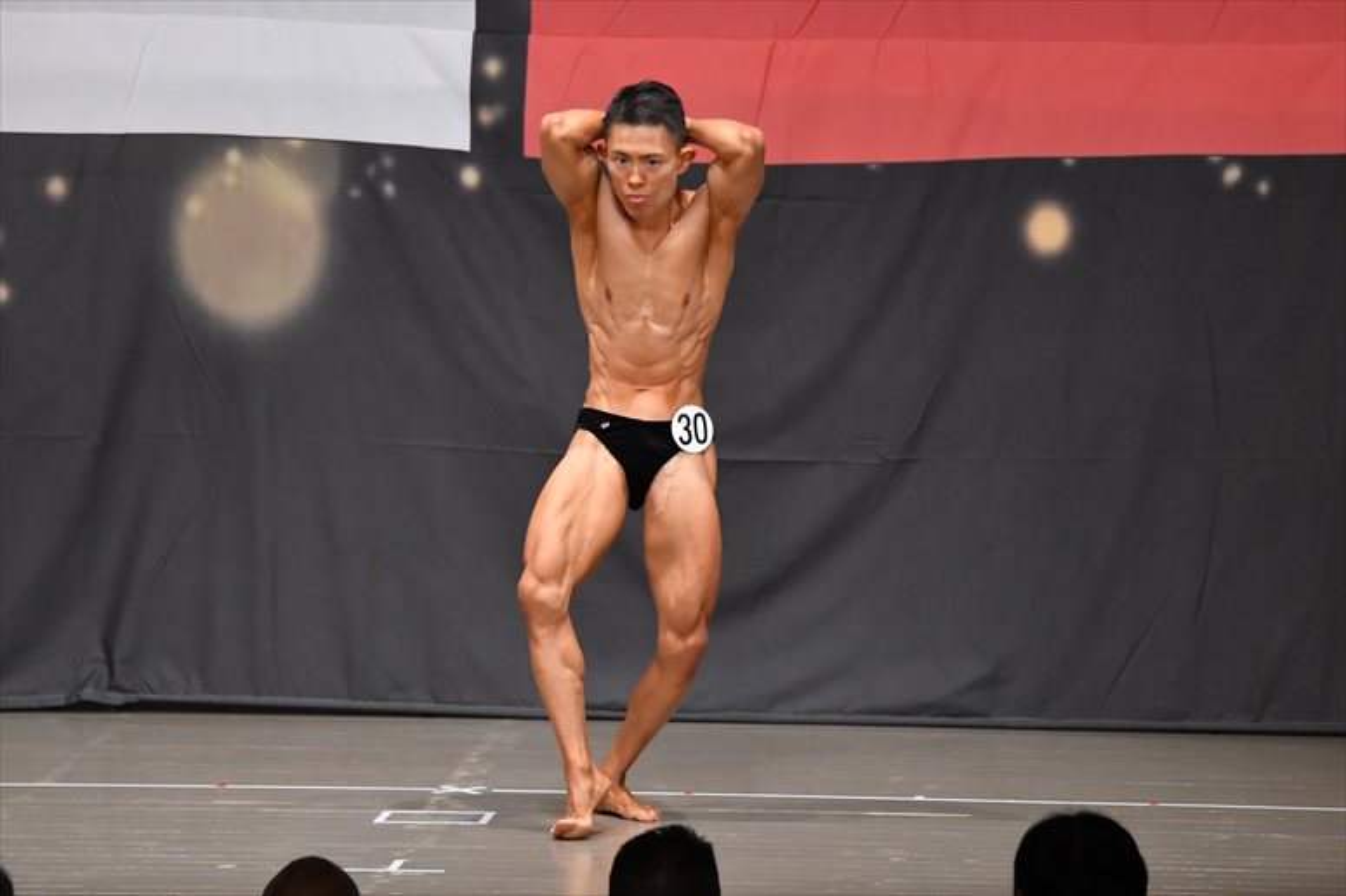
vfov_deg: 6.1
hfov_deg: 9.2
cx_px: 673
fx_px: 8409
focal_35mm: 225
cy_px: 448
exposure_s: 1/400
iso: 6400
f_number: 5.6
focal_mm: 150
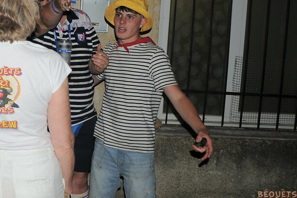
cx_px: 5
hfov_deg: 33.9
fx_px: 445
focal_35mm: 54
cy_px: 37
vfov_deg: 24.6
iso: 200
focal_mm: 18
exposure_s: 1/60
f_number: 3.5
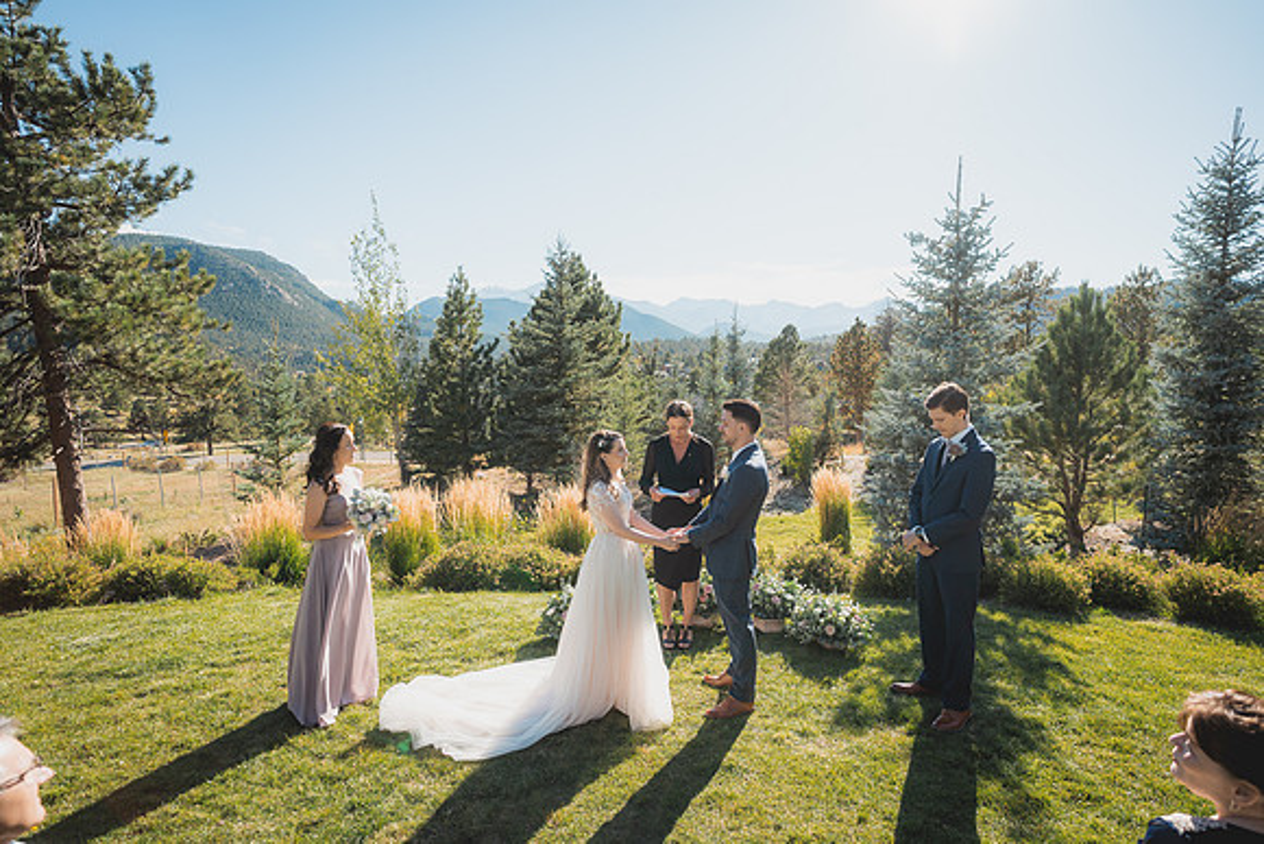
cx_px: 632
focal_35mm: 18
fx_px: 642
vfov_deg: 66.6
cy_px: 422
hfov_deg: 89.1
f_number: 2.8
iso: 200
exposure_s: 1/2000
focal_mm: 18
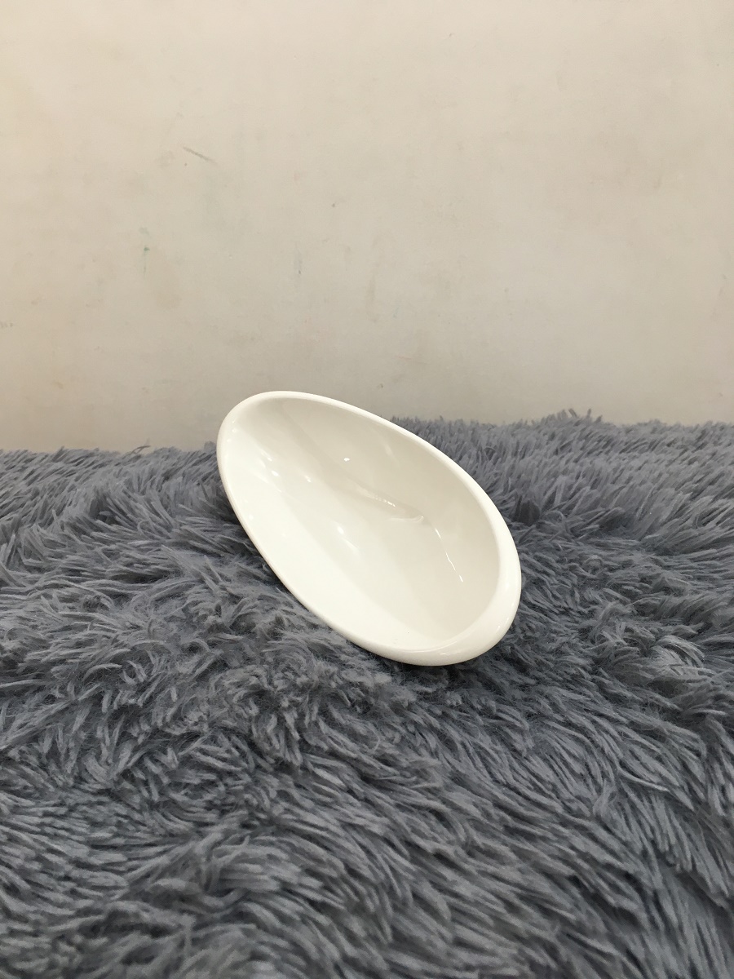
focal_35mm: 29
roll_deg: +2.3
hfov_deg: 48.2
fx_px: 820
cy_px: 490
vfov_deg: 61.7
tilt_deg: -18.2
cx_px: 367
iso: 64
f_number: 2.2
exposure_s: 1/33
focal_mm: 4.15
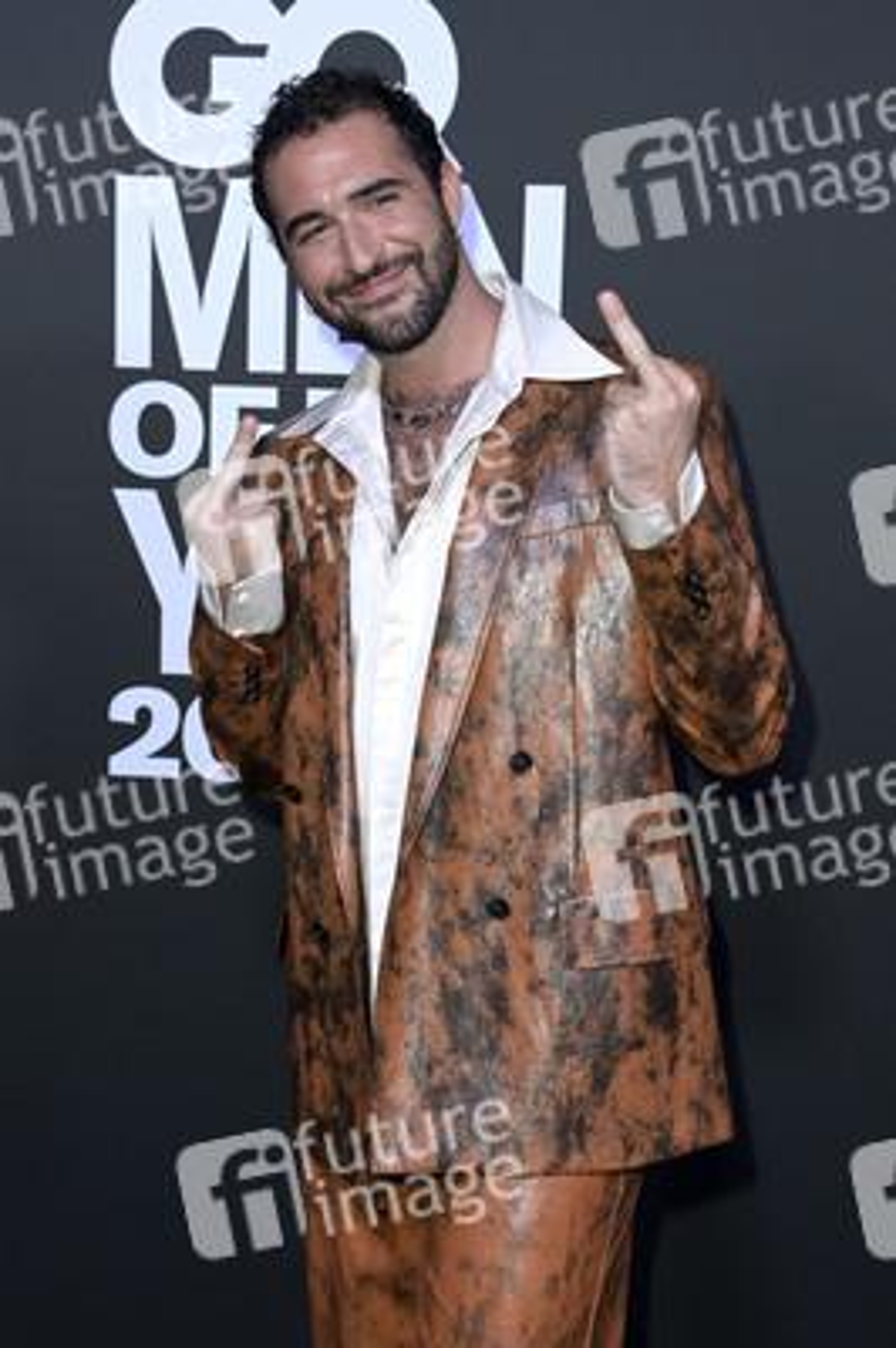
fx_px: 1945
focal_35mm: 52
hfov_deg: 25.9
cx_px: 448
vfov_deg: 38.2
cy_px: 674
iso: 1000
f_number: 5.6
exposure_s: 1/250
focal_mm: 52
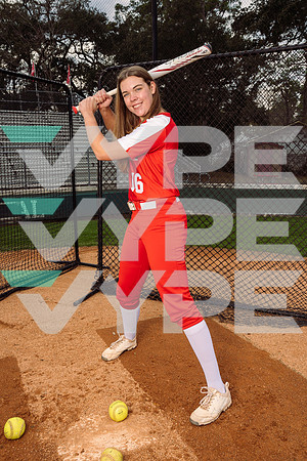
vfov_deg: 60.3
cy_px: 230
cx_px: 154
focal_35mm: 31
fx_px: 397
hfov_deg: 42.3
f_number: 9
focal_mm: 31
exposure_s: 1/160
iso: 125
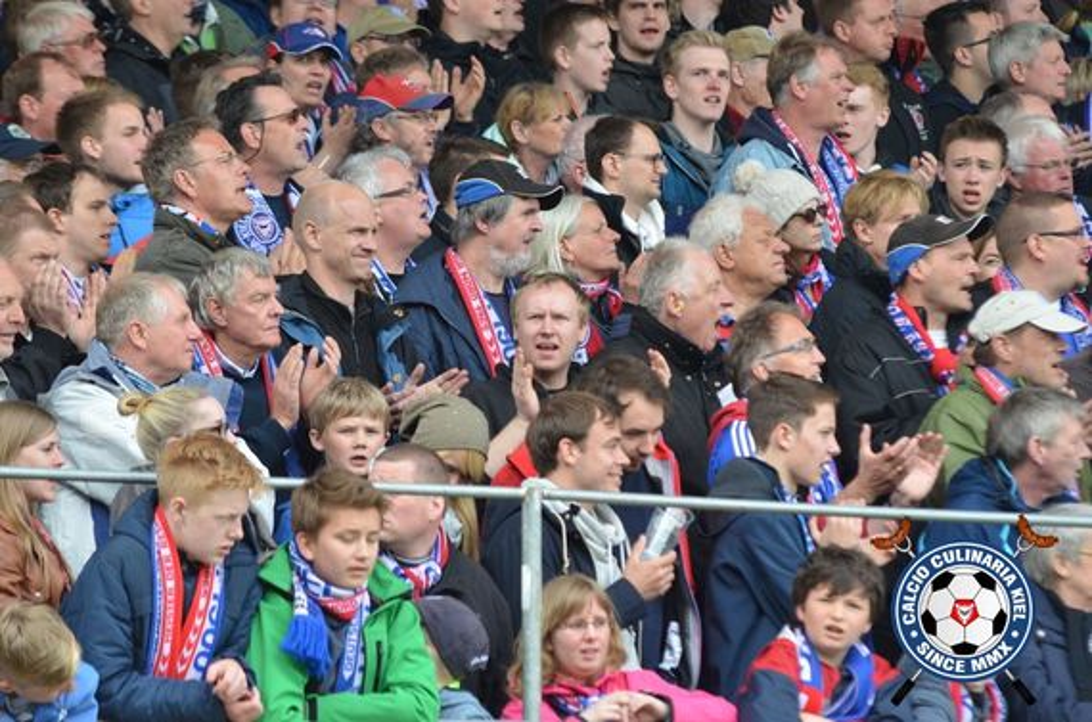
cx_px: 546
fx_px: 9077
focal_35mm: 300
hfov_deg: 6.9
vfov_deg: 4.6
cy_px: 361
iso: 640
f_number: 4
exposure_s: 1/1000
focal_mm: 200
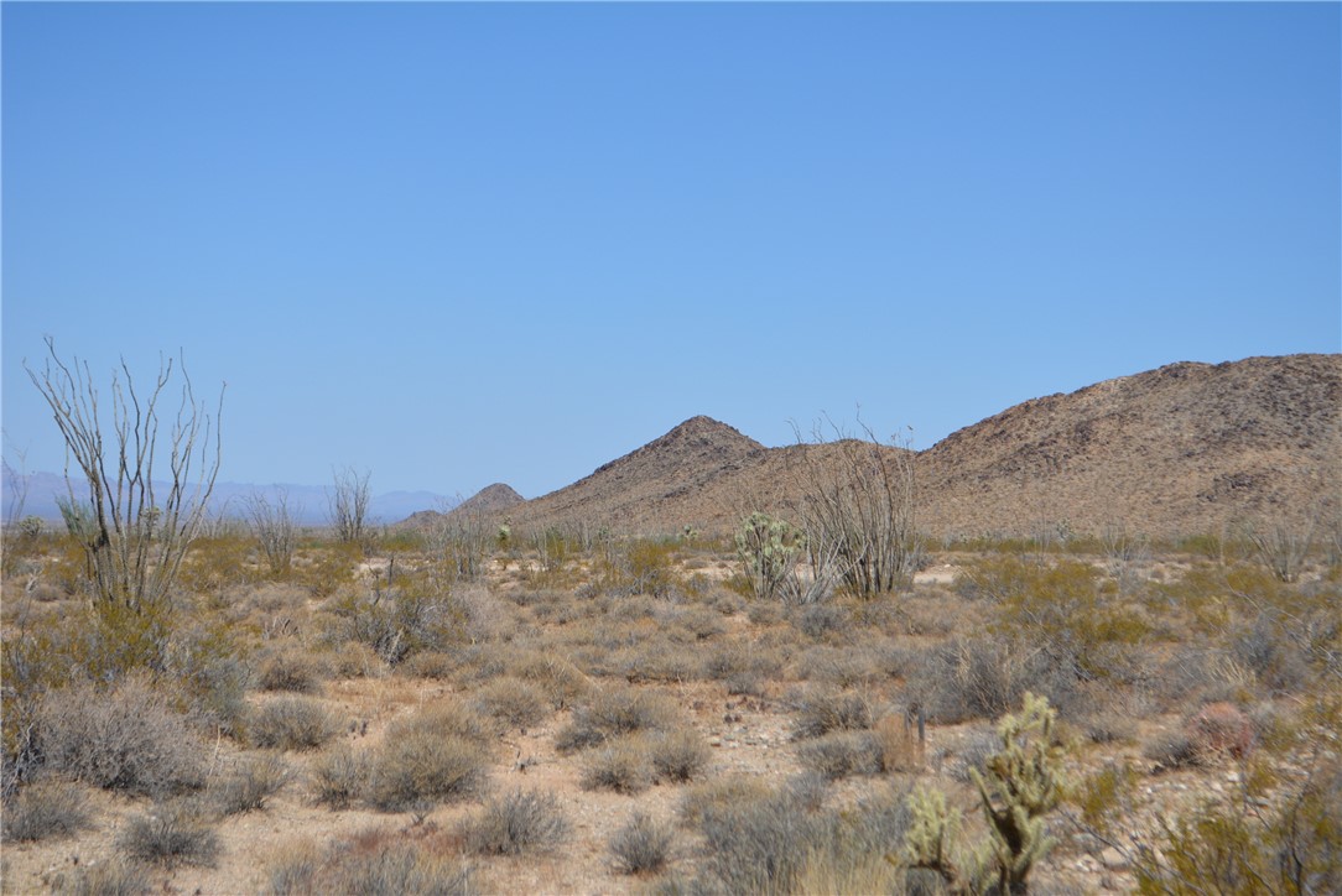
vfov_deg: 16.6
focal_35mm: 82
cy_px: 448
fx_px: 3077
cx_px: 671
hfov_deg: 24.6
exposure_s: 1/2000
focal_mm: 55
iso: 400
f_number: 7.1
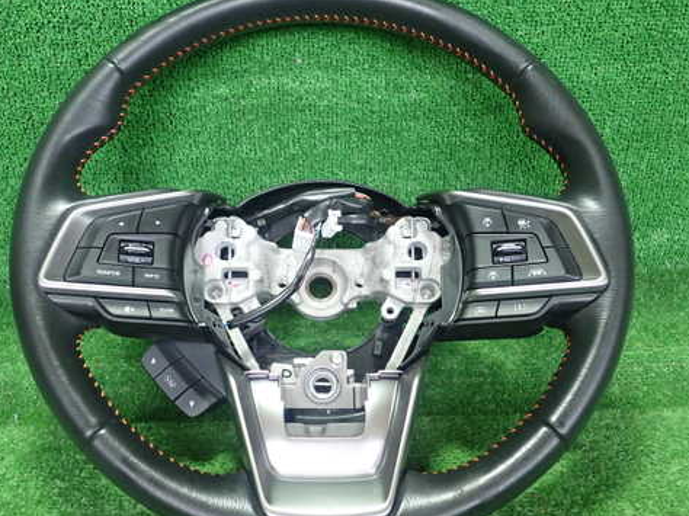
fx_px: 756
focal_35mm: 38
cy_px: 278
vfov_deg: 37.7
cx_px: 310
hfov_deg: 48.9
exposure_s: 1/125
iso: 500
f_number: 2.3
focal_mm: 5.5
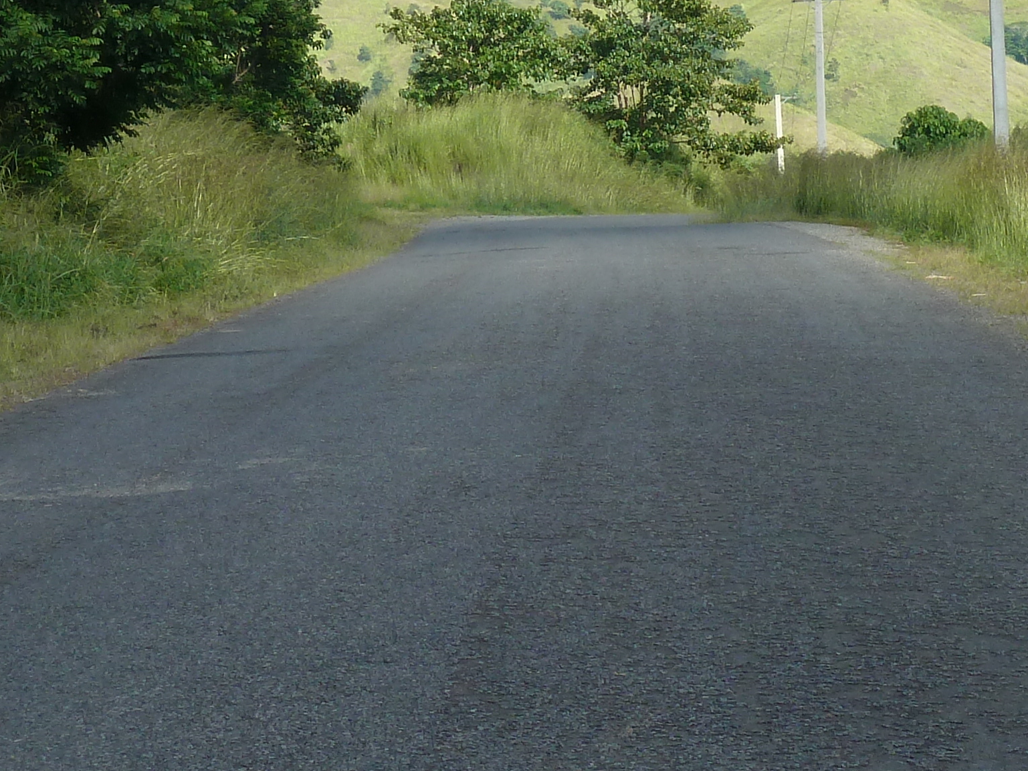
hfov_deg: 12.0
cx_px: 611
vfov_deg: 9.0
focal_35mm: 164
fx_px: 4869
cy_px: 155
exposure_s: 1/400
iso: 80
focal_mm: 10.3
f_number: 4
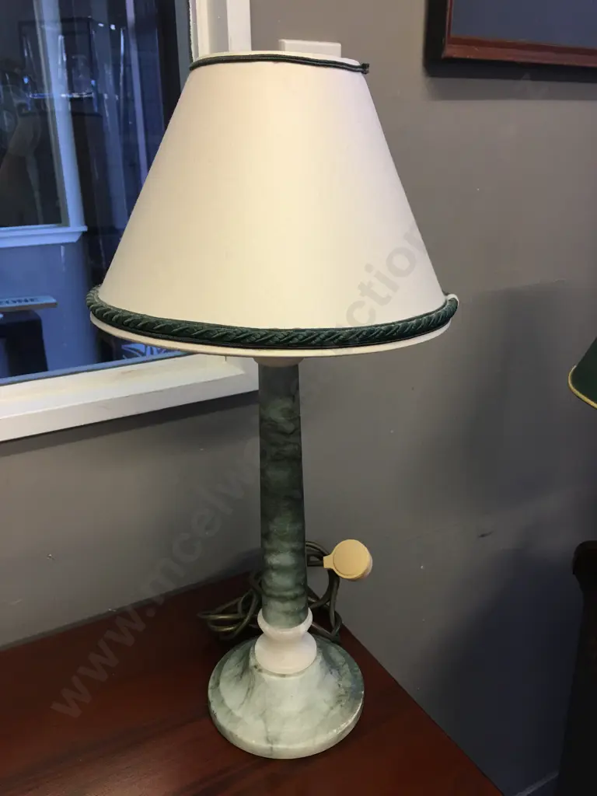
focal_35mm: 29
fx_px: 667
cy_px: 398
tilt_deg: -18.5
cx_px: 298
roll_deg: +0.4
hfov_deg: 48.2
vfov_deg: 61.7
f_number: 2.2
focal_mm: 4.15
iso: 50
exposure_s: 1/33
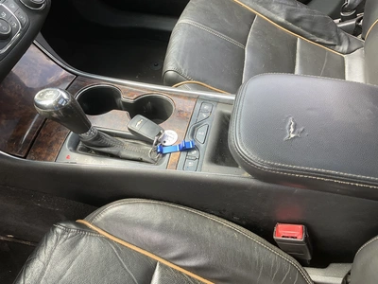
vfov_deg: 48.2
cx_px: 189
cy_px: 142
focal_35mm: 29
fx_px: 317
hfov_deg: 61.7
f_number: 1.8
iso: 32
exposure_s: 1/122
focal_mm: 3
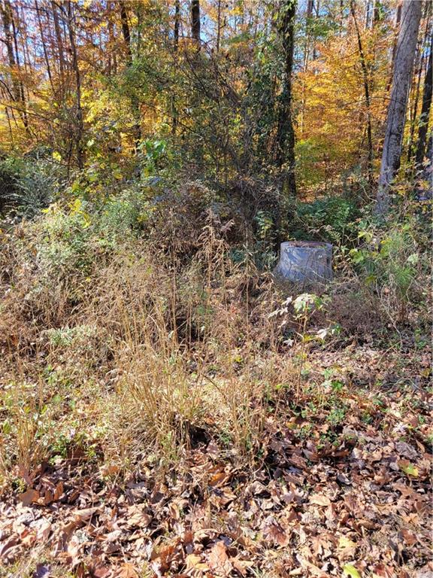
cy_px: 289
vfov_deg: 67.3
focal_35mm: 26
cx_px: 216
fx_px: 434
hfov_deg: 53.1
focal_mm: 5.4
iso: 40
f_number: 1.8
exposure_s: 1/255
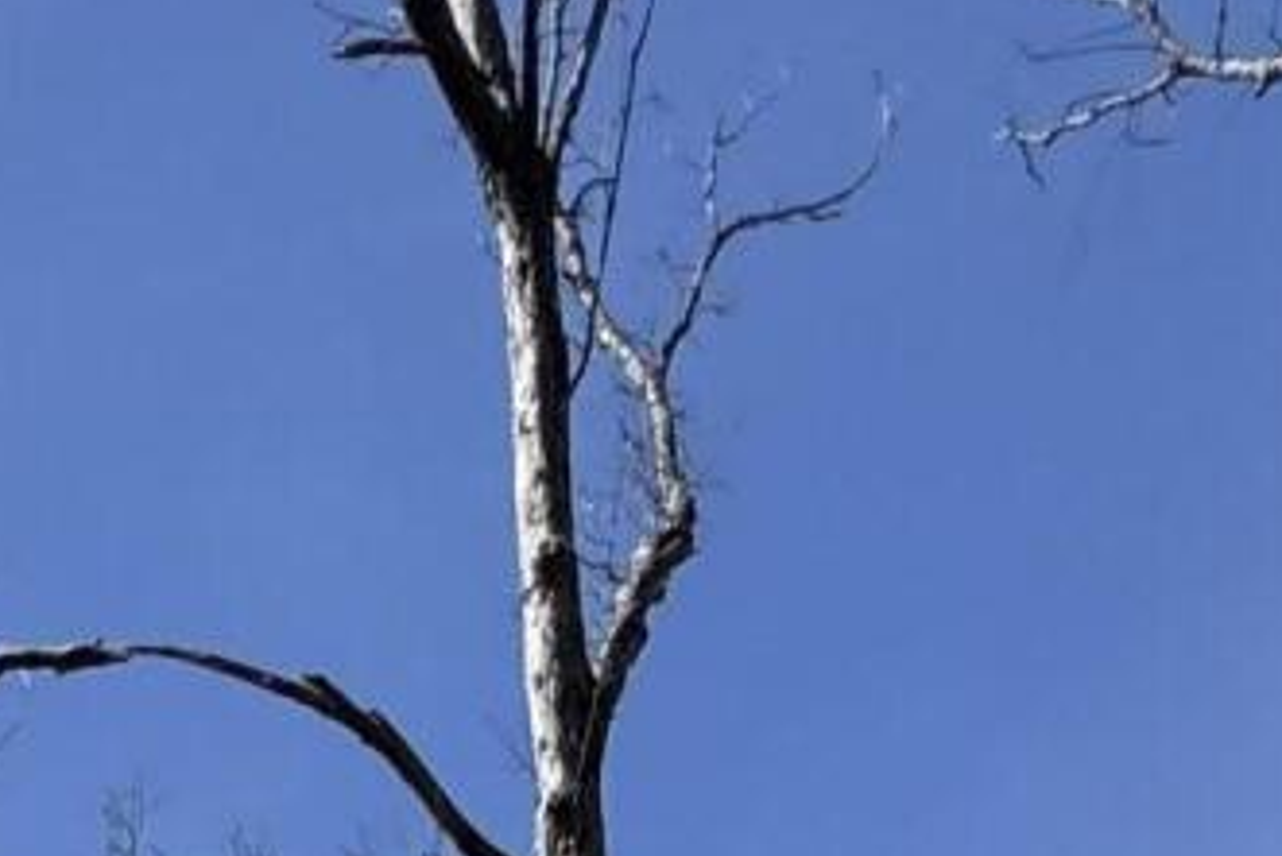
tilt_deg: +2.4
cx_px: -97
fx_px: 3135
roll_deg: +1.1
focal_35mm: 88
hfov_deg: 22.0
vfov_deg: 8.2
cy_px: 3416
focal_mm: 2.22
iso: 50
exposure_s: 1/1709
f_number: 2.2
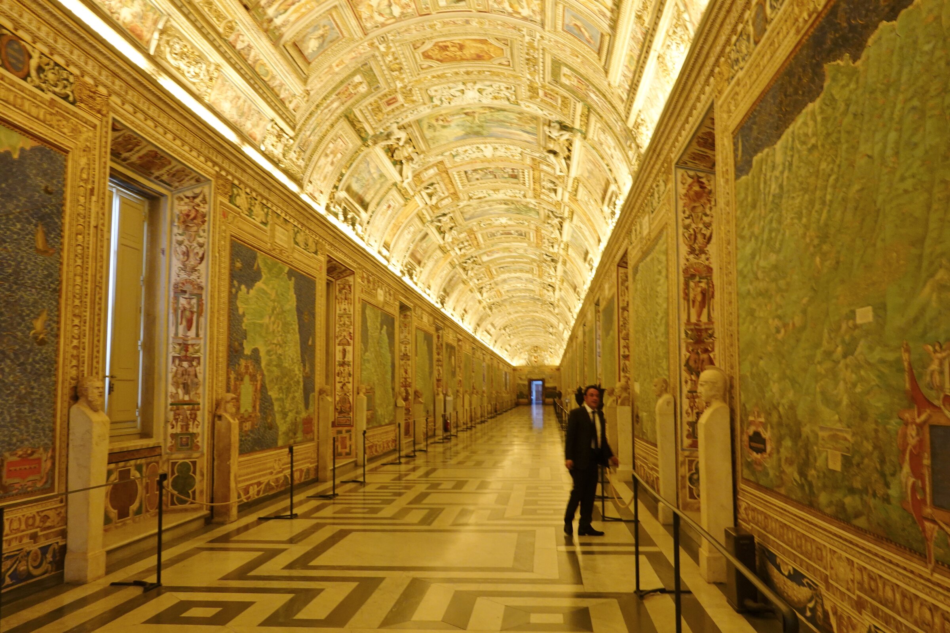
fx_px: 792
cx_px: 475
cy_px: 316
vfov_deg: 43.6
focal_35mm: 30
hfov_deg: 61.9
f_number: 3.2
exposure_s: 1/20
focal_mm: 11.06
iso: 800
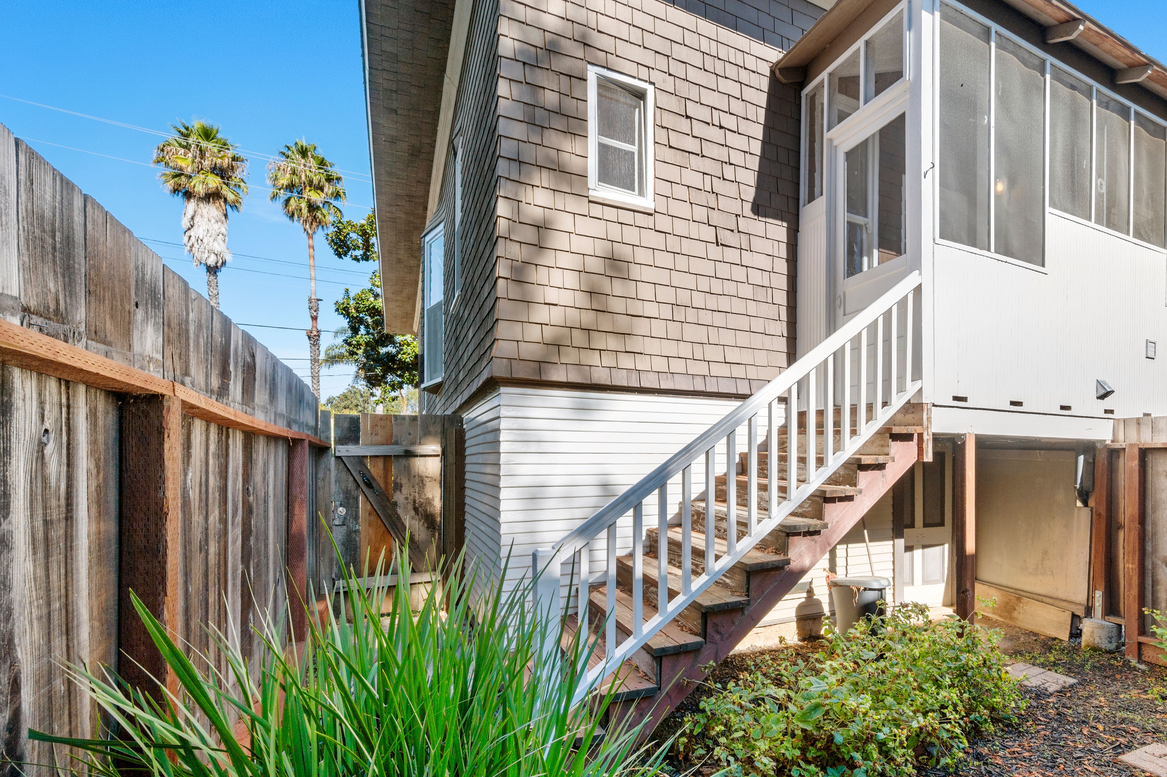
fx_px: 551
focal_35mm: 17
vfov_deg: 70.1
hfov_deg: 92.3
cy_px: 439
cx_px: 693
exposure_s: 1/250
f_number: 9
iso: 250
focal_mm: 14
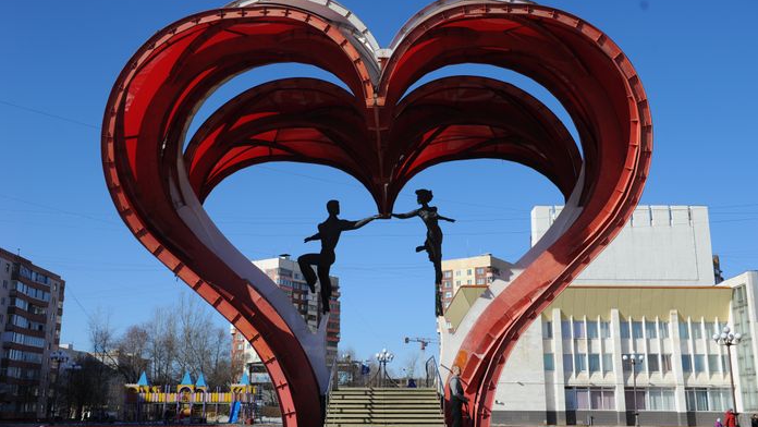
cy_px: 220
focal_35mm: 40
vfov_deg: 29.7
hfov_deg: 50.5
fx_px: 804
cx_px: 379
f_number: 5.6
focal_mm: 38
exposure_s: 1/1600
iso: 250
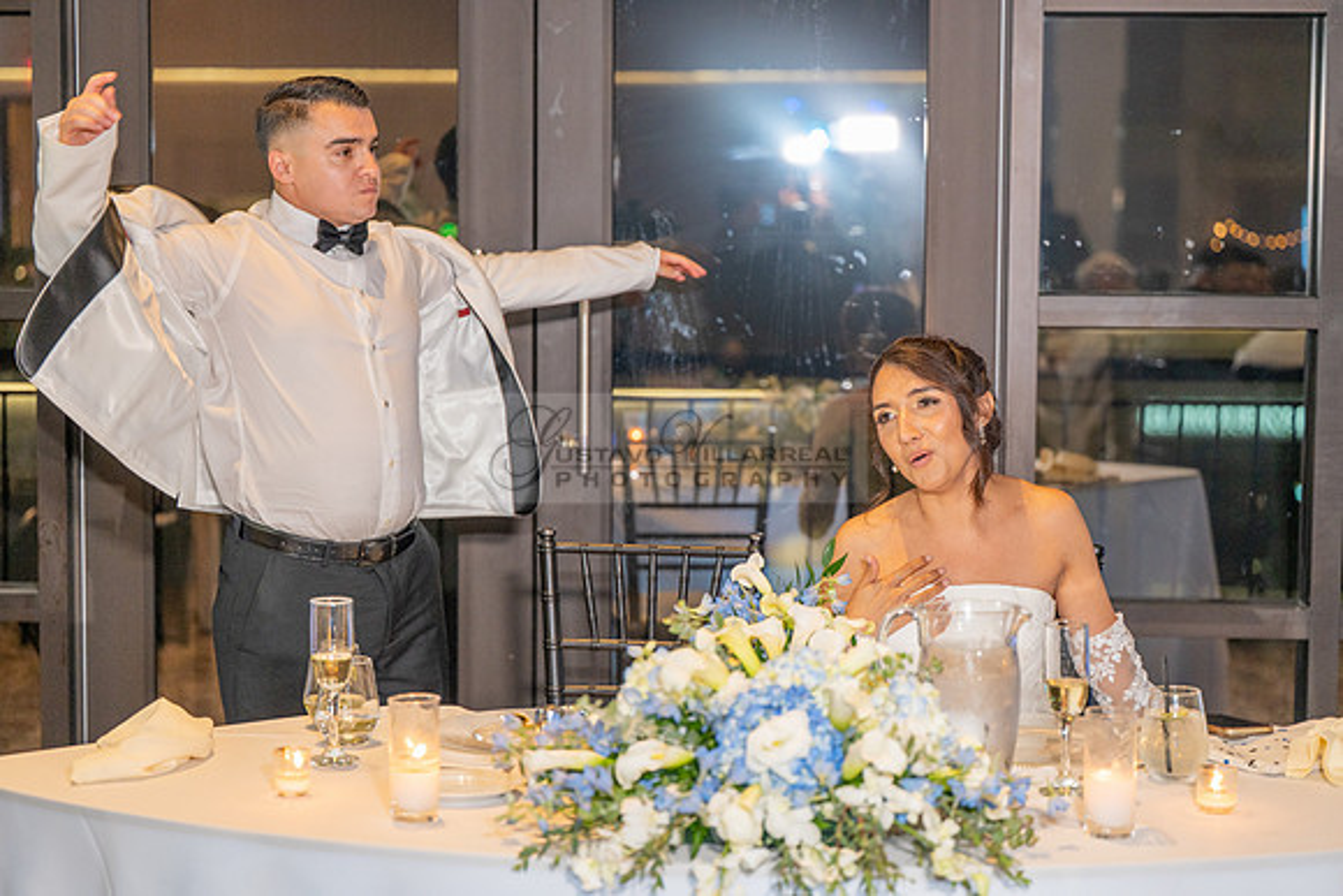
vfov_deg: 19.5
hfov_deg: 28.8
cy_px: 448
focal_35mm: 70
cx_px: 672
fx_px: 2612
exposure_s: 1/125
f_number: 2.8
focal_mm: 70
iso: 1000
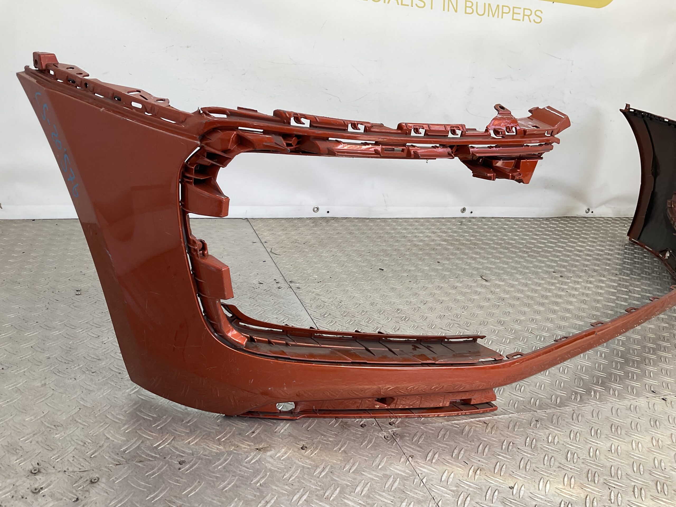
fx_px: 566
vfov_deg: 48.2
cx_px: 338
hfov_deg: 61.7
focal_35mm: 29
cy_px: 254
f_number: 1.8
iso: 16
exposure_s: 1/140
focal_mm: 3
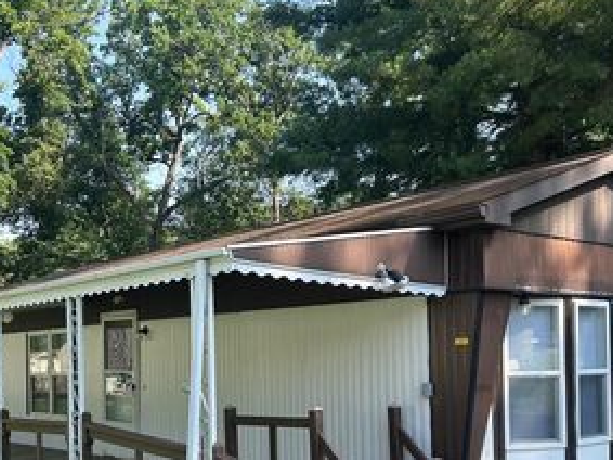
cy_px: 350
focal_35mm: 46
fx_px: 814
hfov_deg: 41.0
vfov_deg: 30.9
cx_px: 240
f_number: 1.5
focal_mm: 5.7
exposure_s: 1/949
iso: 50
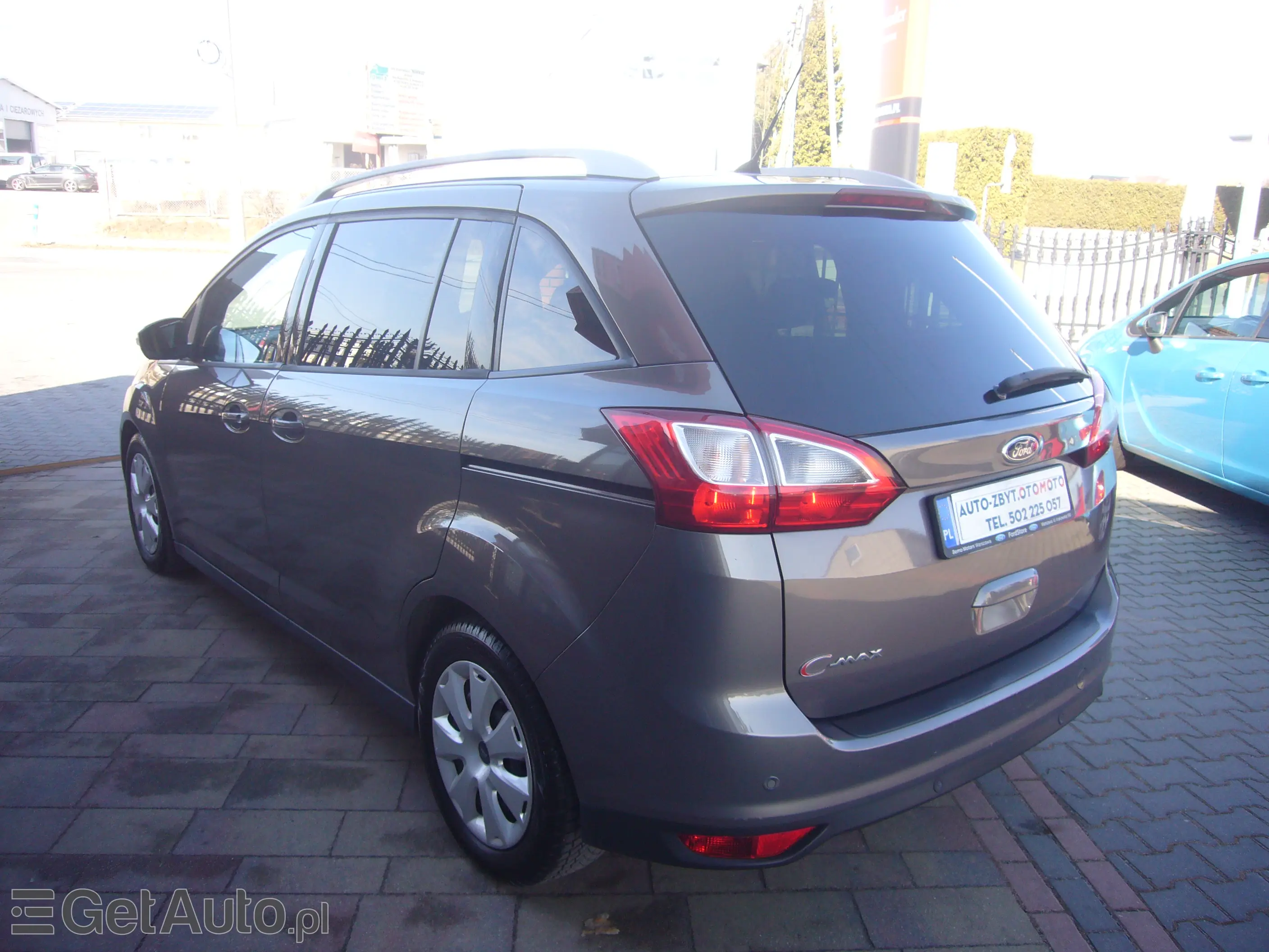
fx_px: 1026
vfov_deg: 49.7
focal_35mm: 28
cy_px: 476
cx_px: 634
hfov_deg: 63.4
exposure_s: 1/125
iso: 80
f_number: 2.8
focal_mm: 4.6
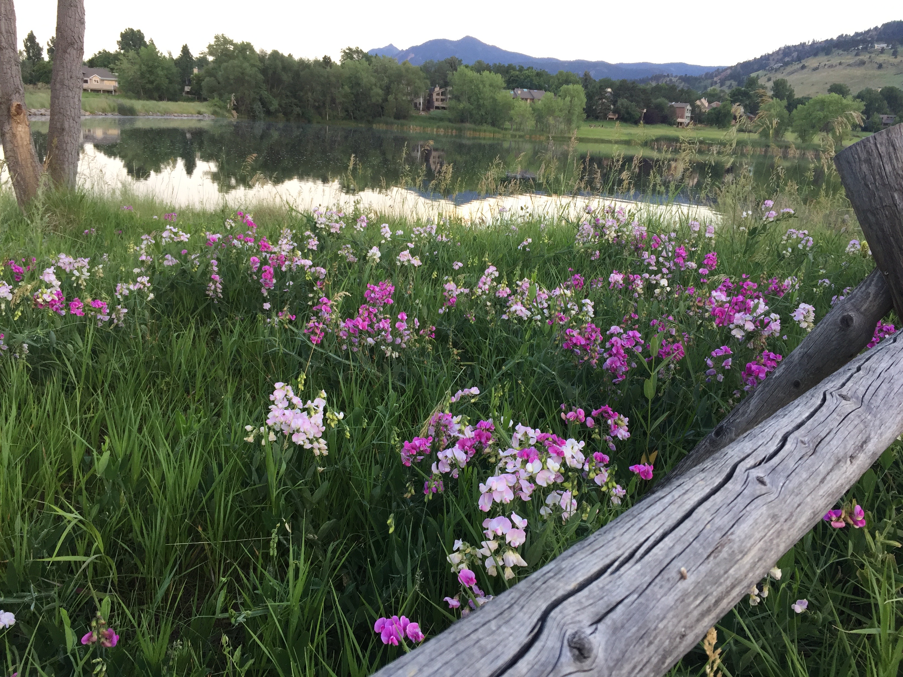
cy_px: 338
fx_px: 756
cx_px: 452
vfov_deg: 48.2
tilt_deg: -14.1
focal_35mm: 29
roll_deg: -5.2
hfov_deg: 61.7
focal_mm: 4.15
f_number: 2.2
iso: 50
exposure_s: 1/120
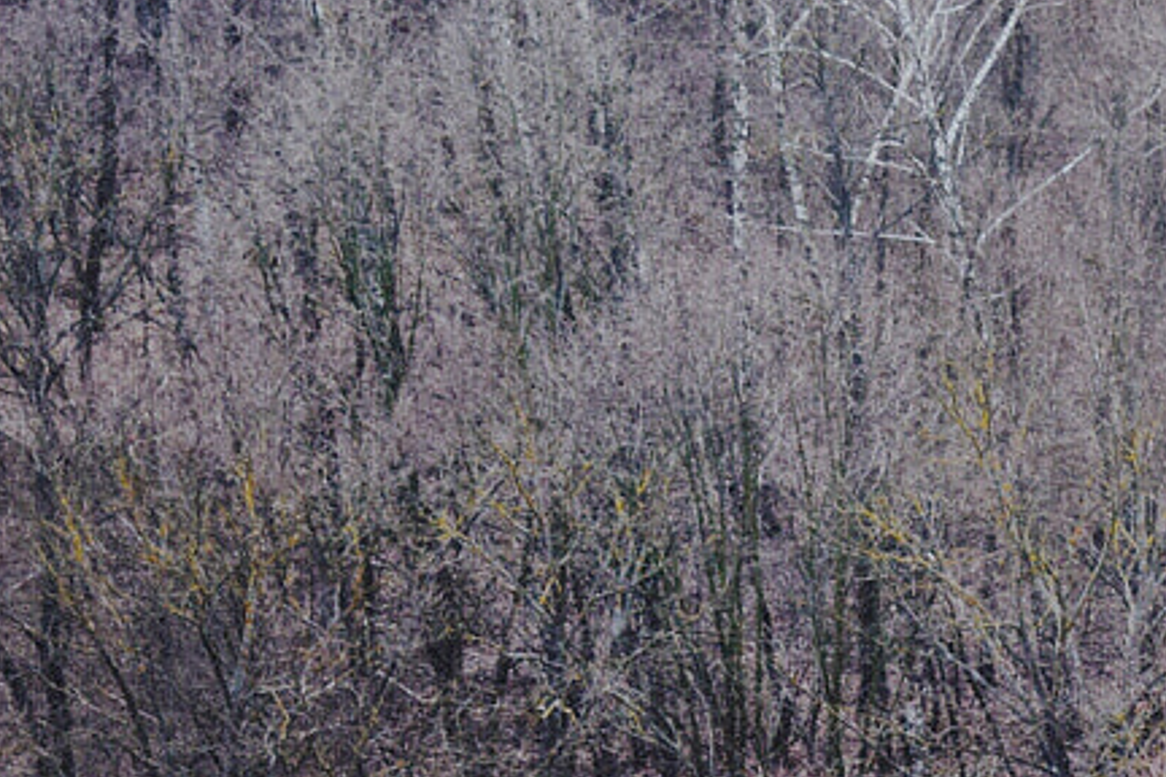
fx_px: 9905
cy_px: -30
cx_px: 1865
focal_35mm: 306
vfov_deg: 4.5
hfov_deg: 6.6
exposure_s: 1/60
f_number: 8
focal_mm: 55
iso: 400
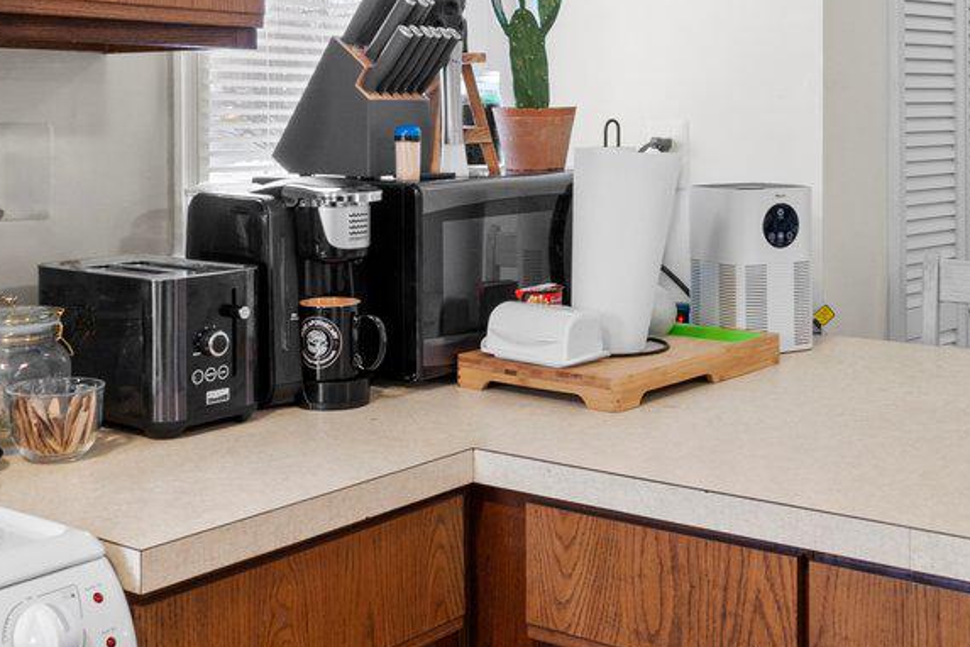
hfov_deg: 39.5
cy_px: 105
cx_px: 543
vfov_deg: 26.4
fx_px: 1347
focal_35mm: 50
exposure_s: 1/4
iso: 640
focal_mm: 14
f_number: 8
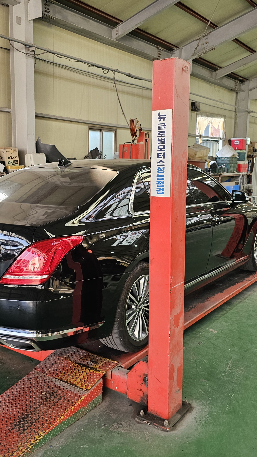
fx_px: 412
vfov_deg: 58.0
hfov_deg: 34.4
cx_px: 89
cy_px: 229
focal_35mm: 34
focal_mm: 6.3
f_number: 1.7
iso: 100
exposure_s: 1/120
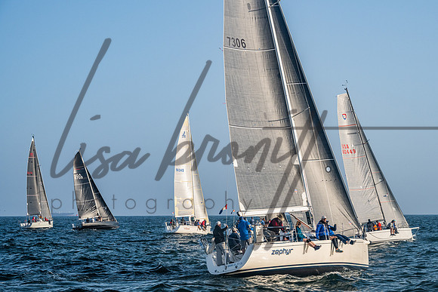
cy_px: 151
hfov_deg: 23.0
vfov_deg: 15.5
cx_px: 252
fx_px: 1077
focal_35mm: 89
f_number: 8
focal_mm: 77
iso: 400
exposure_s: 1/1000
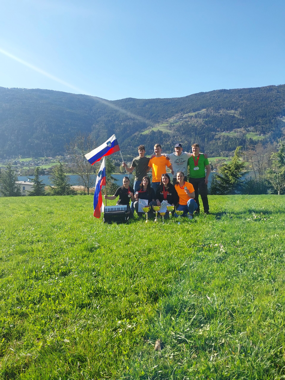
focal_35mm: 27
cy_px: 190
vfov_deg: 65.3
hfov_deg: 51.4
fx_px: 296
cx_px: 142
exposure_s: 1/411
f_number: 1.8
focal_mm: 4
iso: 20
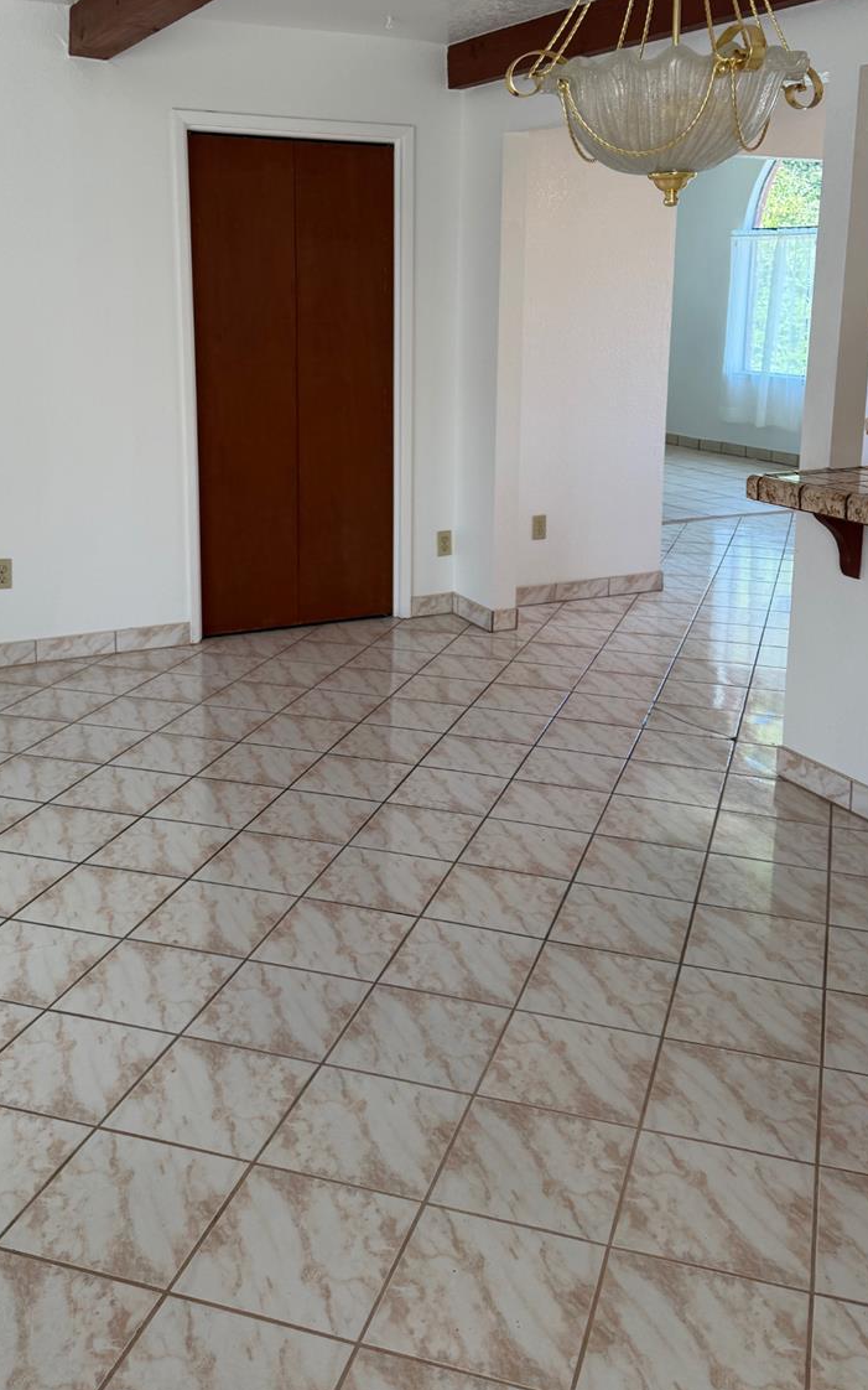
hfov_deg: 37.3
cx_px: 413
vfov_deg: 56.0
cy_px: 522
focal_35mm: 34
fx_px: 1287
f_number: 1.78
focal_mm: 6.76
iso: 80
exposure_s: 1/120
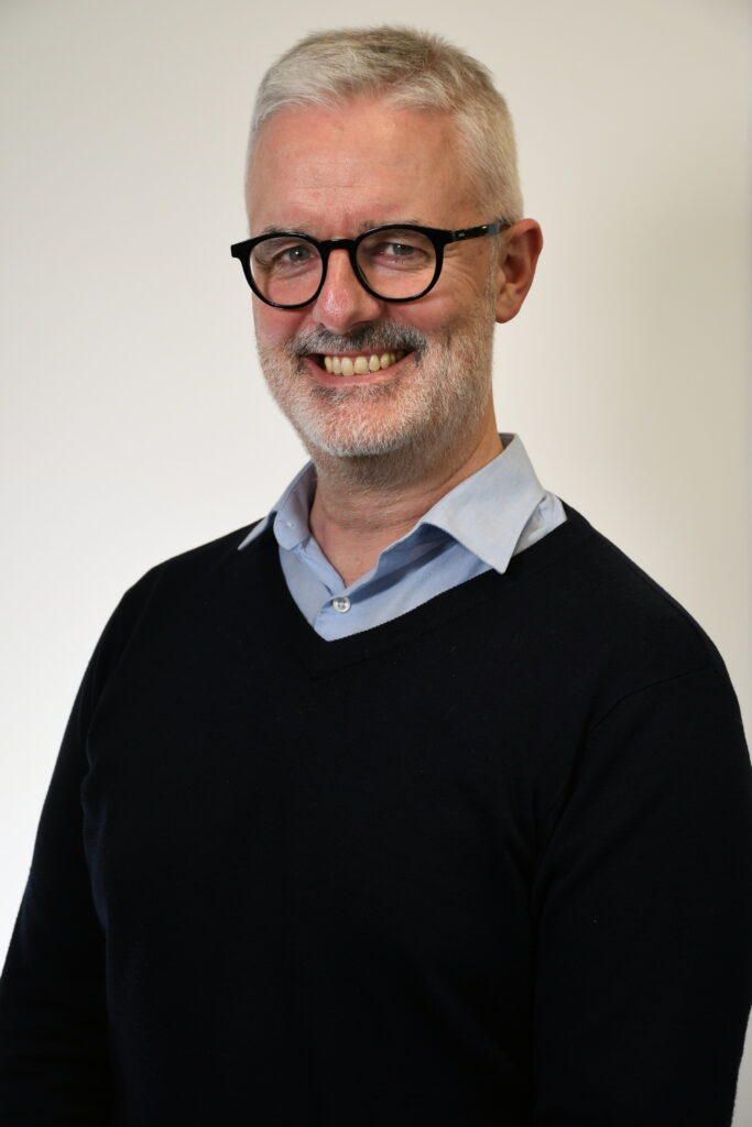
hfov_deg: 17.5
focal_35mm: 78
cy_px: 564
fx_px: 2443
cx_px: 376
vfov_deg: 26.0
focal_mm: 52
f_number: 5.6
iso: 400
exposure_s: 1/80
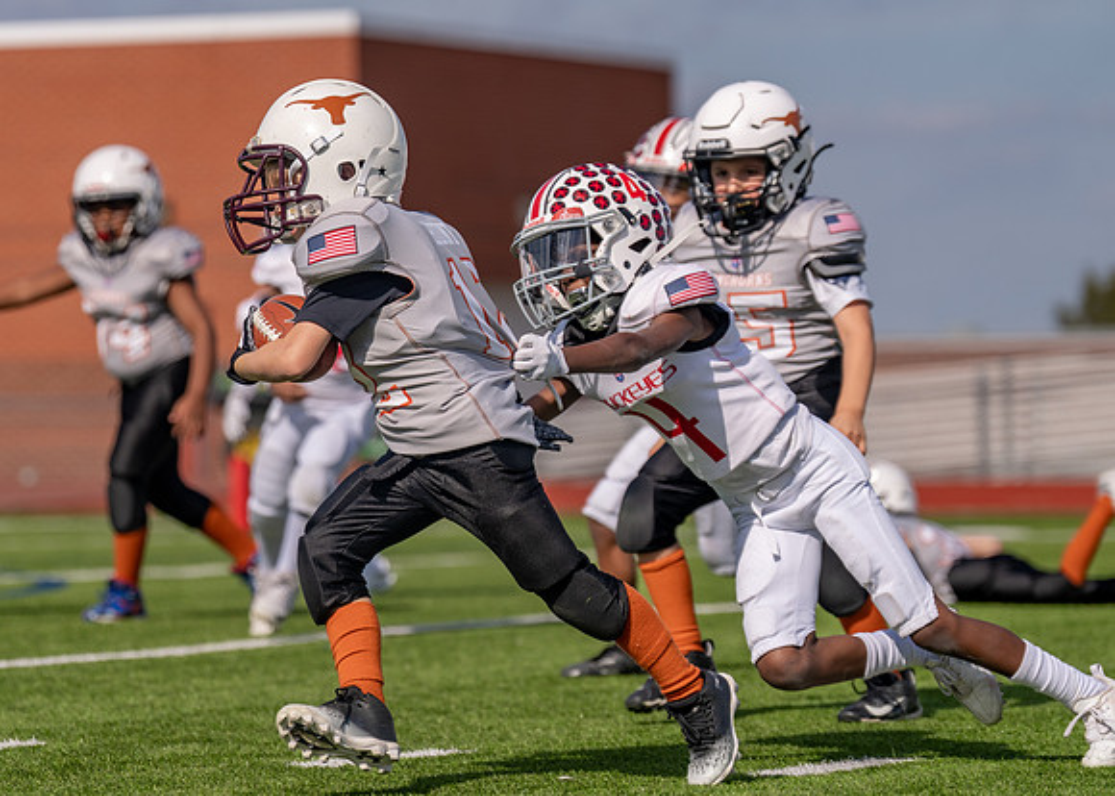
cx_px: 434
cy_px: 387
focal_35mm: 214
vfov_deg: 6.7
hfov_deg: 9.4
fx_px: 6771
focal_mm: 179
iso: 160
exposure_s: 1/3200
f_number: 4
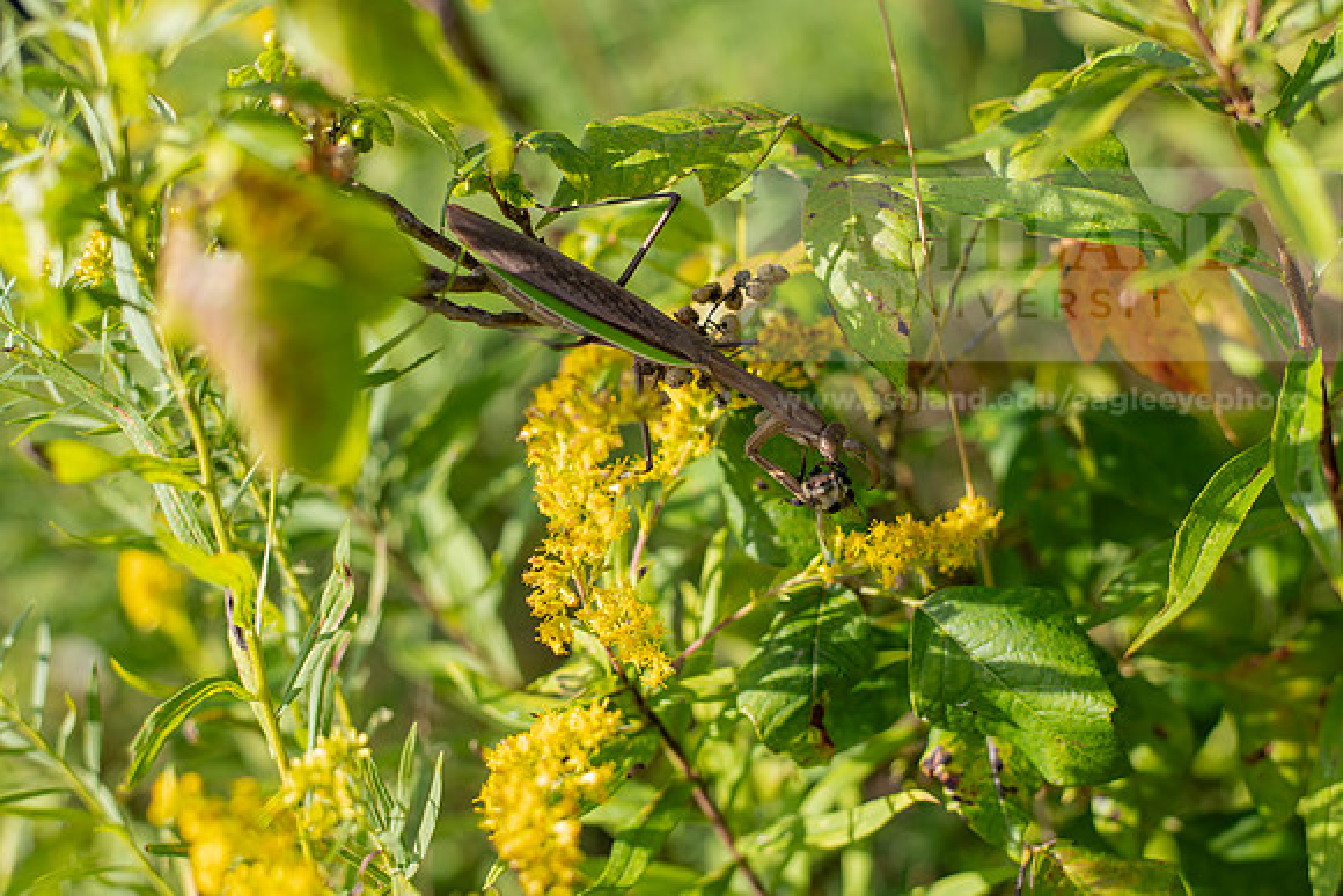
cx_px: 672
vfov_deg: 27.0
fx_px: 1866
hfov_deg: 39.6
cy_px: 448
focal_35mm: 50
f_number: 3.2
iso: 80
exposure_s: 1/400
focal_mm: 50
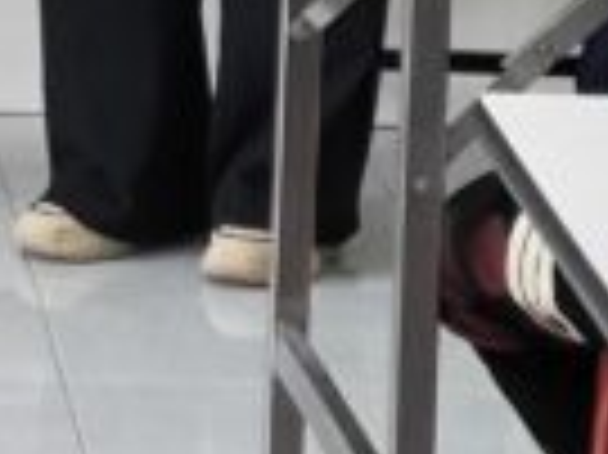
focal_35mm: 380
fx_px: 6668
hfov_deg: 5.1
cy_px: -674
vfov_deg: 3.8
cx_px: -545
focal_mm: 7.1
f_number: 1.9
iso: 200
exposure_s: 1/100
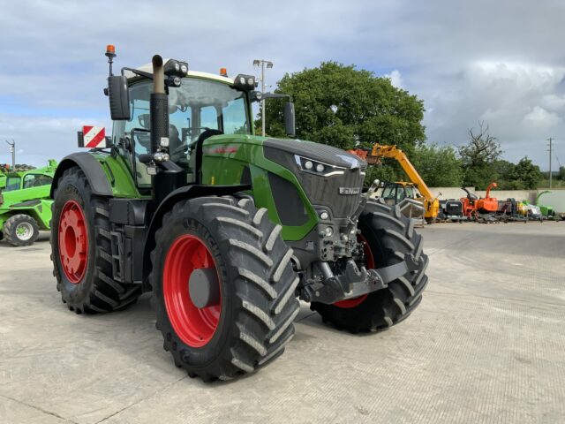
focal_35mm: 29
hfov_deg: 61.7
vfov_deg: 48.2
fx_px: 473
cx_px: 282
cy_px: 212
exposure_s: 1/1342
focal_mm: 3
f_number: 1.8
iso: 16
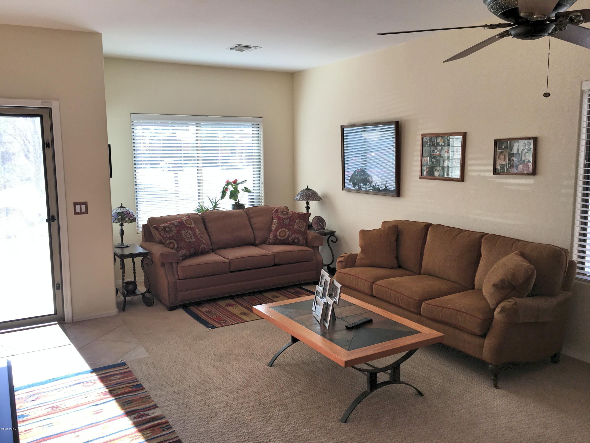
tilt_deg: -7.1
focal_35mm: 29
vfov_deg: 48.2
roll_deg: -0.3
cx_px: 295
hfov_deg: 61.7
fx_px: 494
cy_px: 222
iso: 25
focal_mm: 4.15
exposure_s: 1/60
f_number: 2.2
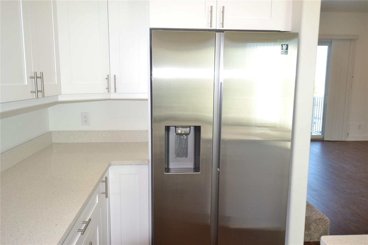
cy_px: 122
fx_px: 276
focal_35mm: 27
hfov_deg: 67.4
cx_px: 184
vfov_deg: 47.9
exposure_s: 1/80
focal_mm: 18
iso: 400
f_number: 4.5
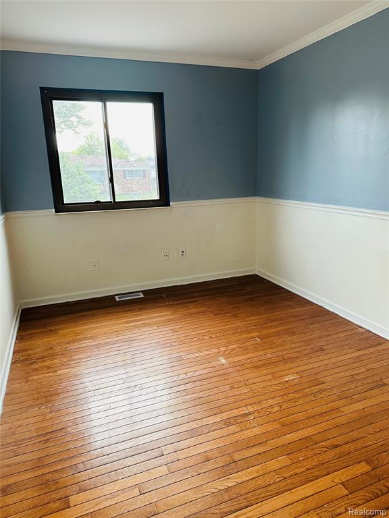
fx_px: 360
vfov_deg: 71.6
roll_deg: +0.4
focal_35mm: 24
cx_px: 194
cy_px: 259
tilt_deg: -13.3
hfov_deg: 56.8
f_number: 1.78
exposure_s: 1/121
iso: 160
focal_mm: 6.86
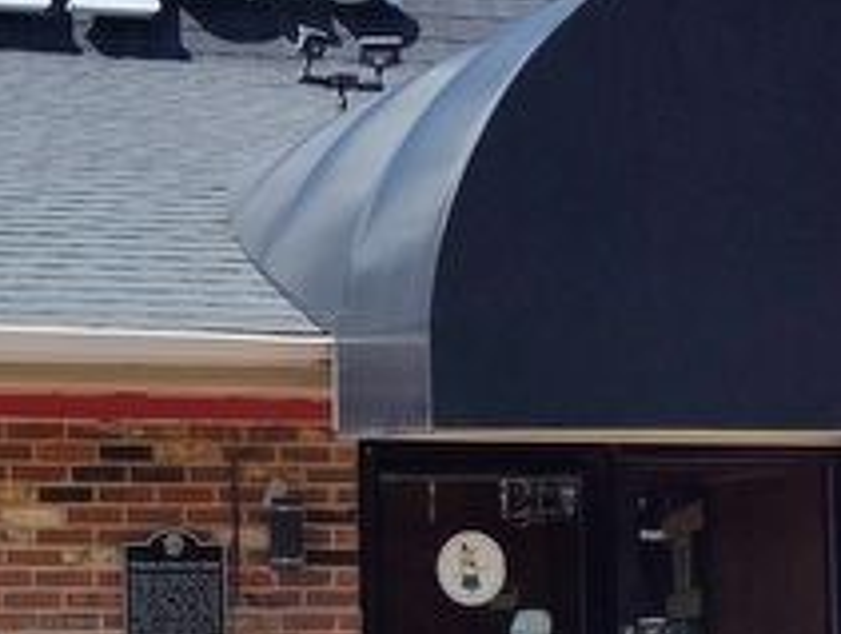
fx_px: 2117
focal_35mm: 87
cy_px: 451
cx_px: -108
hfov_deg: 21.2
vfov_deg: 17.0
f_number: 1.8
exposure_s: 1/2026
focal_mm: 5.56
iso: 100
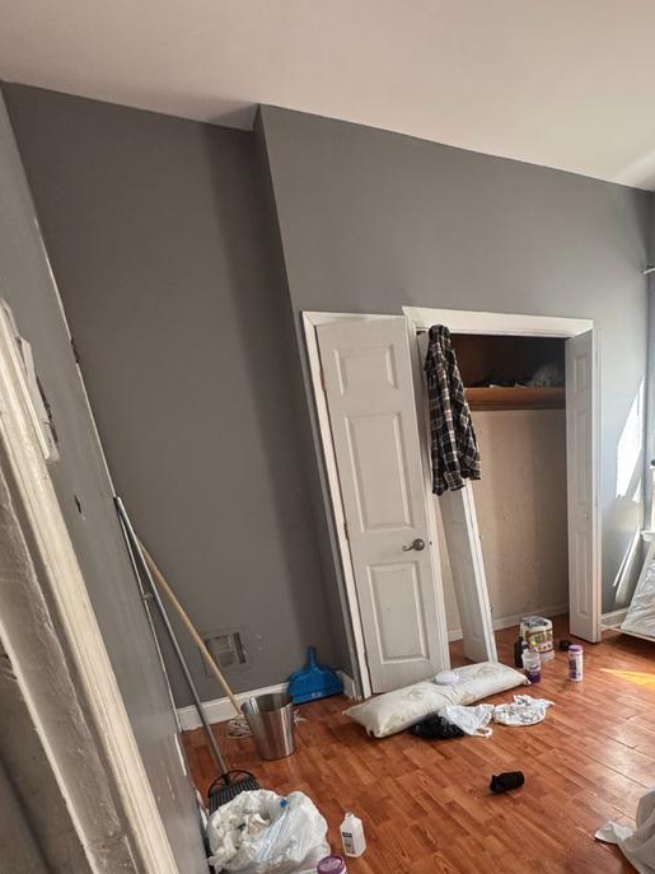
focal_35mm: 22
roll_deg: +5.4
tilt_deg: -20.3
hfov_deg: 58.7
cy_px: 669
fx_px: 555
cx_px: 469
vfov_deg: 70.6
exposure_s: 1/71
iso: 320
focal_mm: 2.22
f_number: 2.2
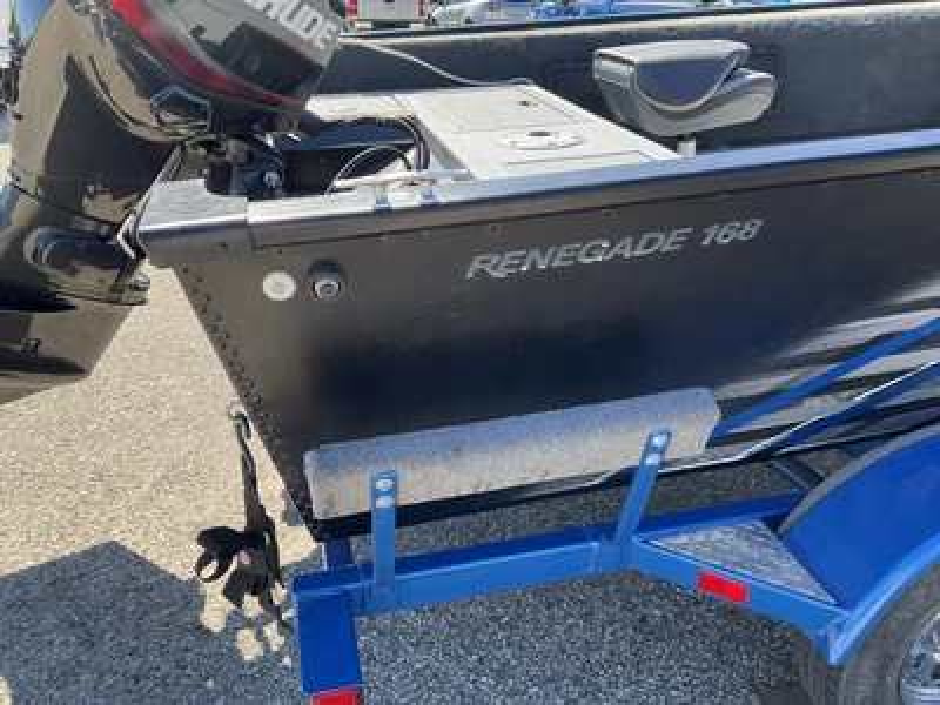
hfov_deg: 61.7
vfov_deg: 48.2
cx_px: 470
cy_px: 352
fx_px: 787
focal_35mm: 29
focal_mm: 3
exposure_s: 1/380
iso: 25
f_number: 1.8
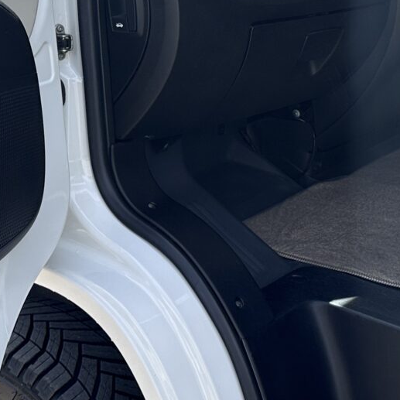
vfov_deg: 20.5
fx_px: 1098
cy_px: 91
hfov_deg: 20.6
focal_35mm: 84
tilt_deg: -11.8
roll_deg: +1.4
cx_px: 261
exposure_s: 1/1517
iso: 80
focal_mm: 6.86
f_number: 1.78
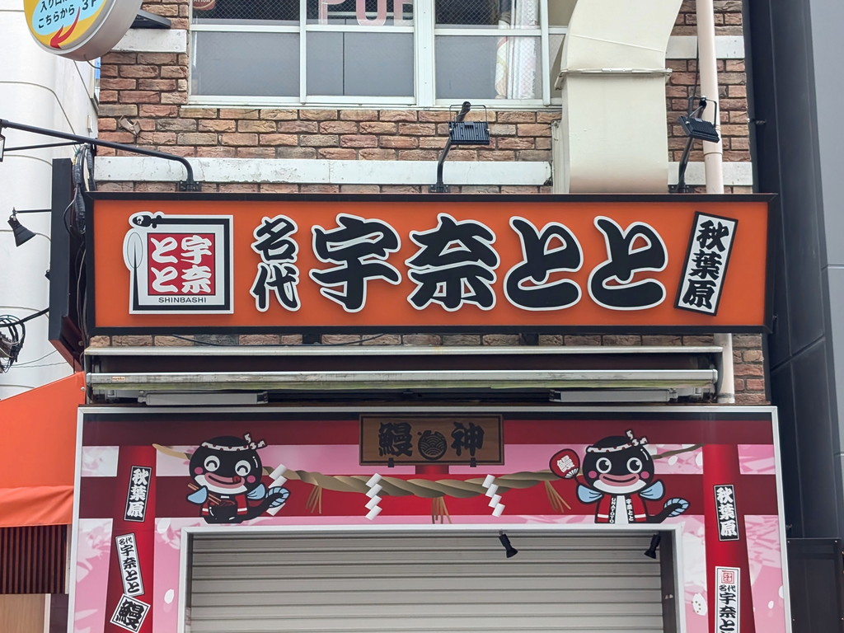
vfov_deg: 29.7
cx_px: 422
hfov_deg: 38.9
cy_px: 316
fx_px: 1195
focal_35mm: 49
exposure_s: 1/100
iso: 272
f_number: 1.68
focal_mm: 6.9
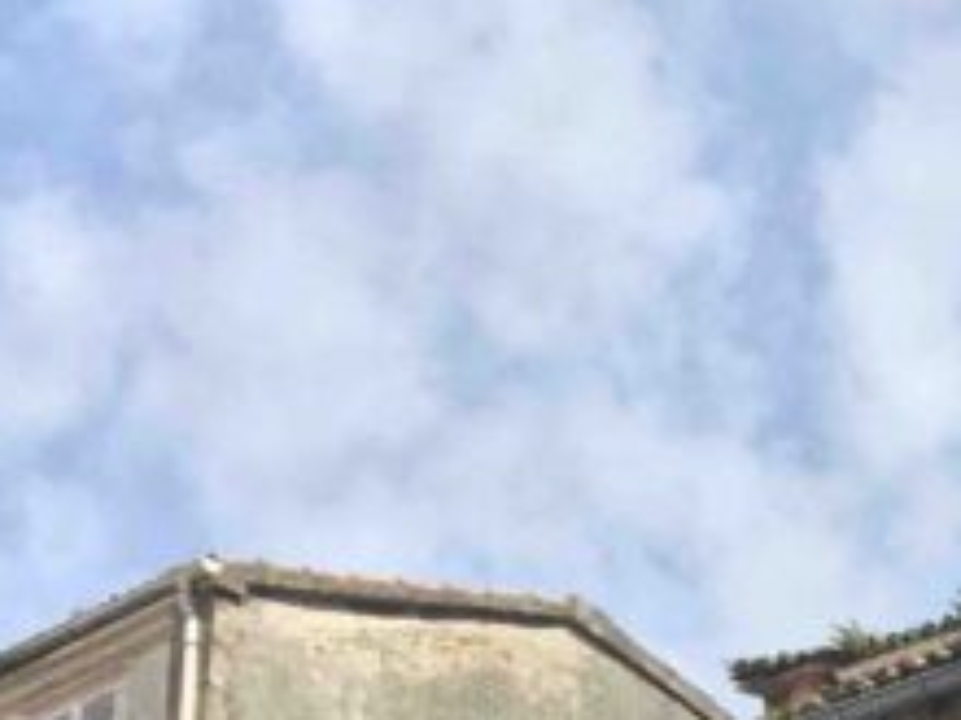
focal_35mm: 135
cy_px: 1593
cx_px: 1590
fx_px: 3748
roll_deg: +0.3
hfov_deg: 13.5
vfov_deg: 9.9
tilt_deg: +15.1
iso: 25
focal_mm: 4.15
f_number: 2.2
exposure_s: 1/845
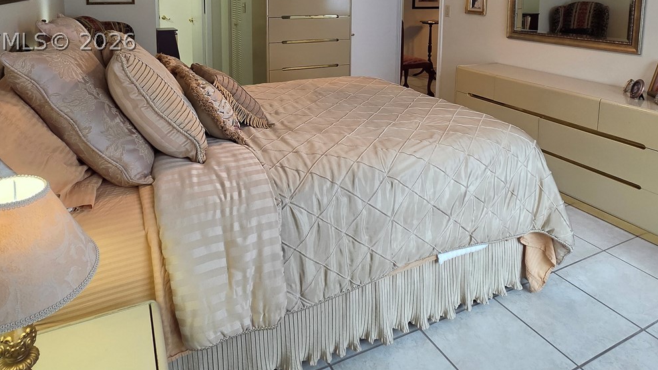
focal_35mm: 23
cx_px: 341
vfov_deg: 45.2
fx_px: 401
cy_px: 41
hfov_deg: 78.7
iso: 250
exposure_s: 1/120
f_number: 2.2
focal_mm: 2.2
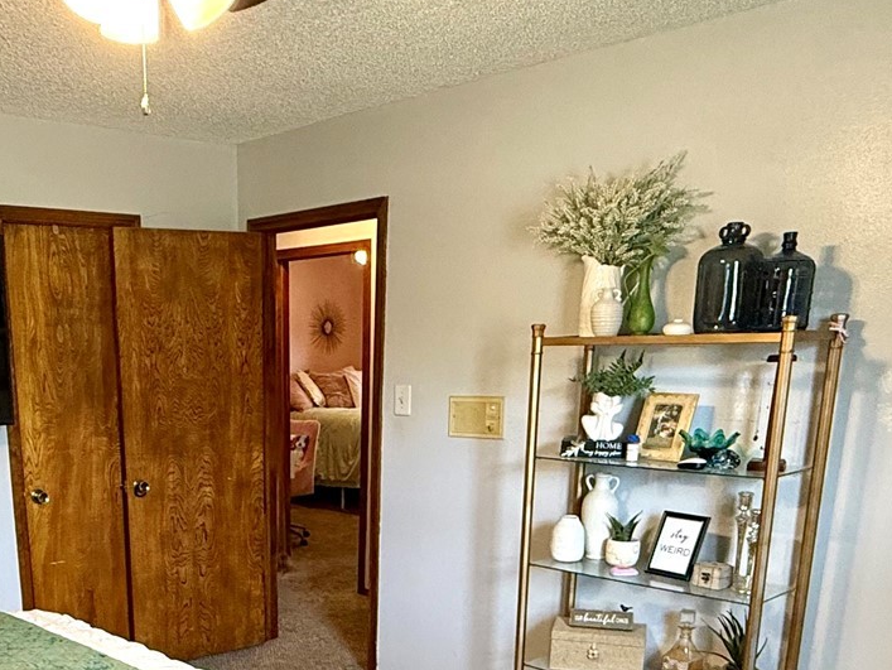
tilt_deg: -16.7
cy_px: 630
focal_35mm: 38
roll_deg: +1.1
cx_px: 230
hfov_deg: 47.3
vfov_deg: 35.1
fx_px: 980
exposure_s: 1/60
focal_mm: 2.22
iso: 320
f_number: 2.2
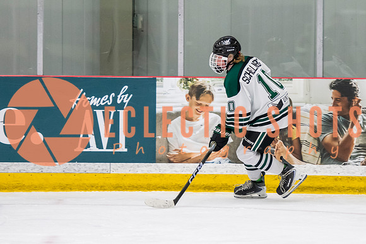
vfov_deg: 4.7
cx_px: 260
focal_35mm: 292
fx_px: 2973
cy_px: 122
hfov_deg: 7.0
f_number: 3.2
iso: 2000
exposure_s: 1/640
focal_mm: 145
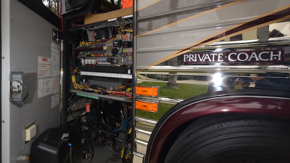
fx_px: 154
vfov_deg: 55.8
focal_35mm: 20
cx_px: 123
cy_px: 72
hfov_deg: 86.0
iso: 400
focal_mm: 10
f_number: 11
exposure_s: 1/250
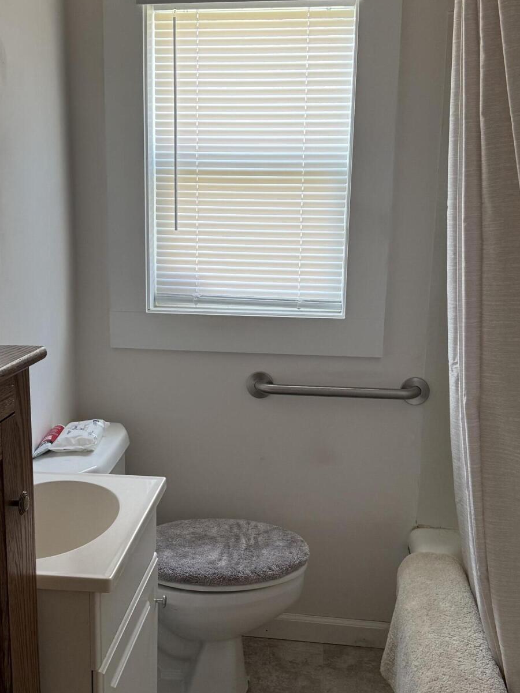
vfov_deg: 46.8
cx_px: 216
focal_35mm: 40
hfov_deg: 35.9
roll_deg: -0.9
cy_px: 349
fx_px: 801
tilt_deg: -10.4
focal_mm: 6.76
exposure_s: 1/121
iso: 200
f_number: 1.78
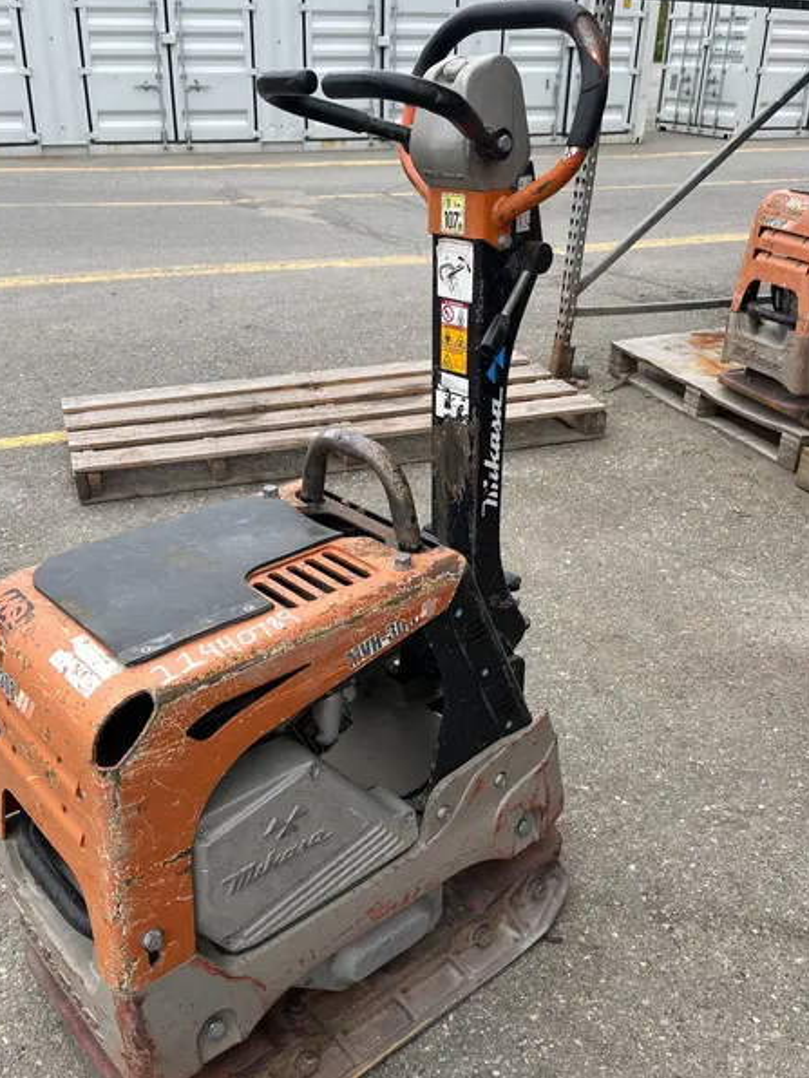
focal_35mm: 32
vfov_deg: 56.7
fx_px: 997
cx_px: 358
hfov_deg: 44.1
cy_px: 598
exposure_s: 1/777
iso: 50
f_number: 1.6
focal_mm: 5.1
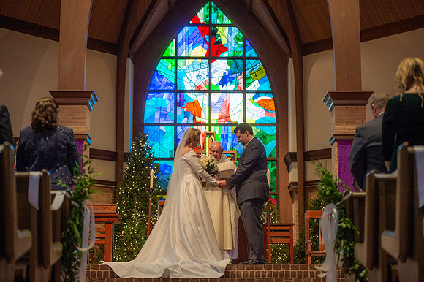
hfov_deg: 26.0
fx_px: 918
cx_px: 212
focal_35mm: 78
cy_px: 141
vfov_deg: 17.5
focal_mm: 78
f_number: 3.2
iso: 1250
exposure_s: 1/400
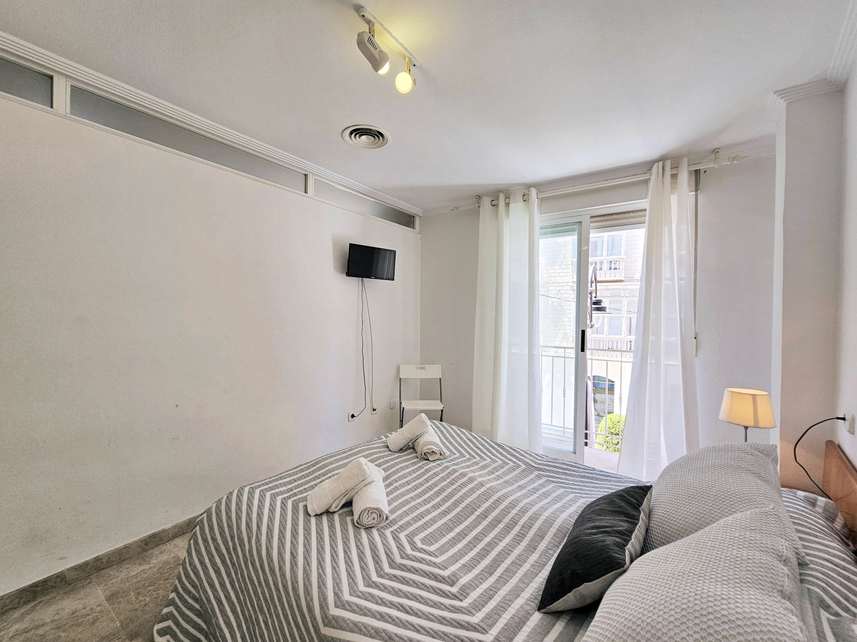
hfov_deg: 106.2
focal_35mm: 13
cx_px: 428
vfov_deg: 89.9
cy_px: 321
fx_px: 322
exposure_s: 1/184
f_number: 2.2
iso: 50
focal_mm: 2.2
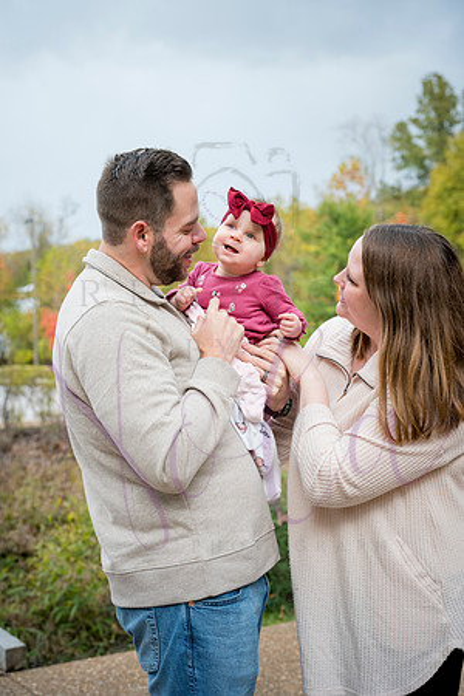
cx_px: 232
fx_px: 967
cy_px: 348
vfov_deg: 39.6
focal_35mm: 50
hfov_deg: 27.0
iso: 400
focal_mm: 50
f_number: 4
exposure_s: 1/500
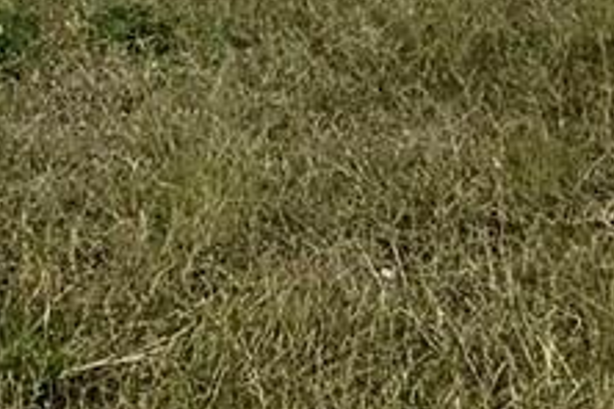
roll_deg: +0.9
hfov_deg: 17.1
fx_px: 1791
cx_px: -379
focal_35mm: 105
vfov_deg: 11.4
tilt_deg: -5.2
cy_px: -484
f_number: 2.2
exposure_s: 1/411
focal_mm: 2.22
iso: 50
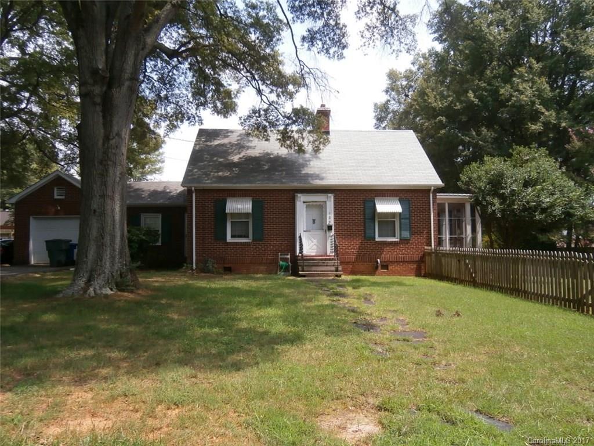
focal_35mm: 26
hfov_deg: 67.3
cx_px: 297
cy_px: 223
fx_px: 446
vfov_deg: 53.1
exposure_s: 1/500
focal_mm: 4.7
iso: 80
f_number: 2.8
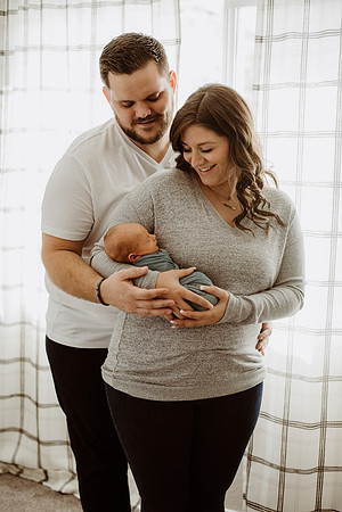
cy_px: 256
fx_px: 712
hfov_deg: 27.0
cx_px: 171
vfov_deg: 39.6
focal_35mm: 50
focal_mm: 50
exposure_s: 1/160
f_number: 3.2
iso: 500
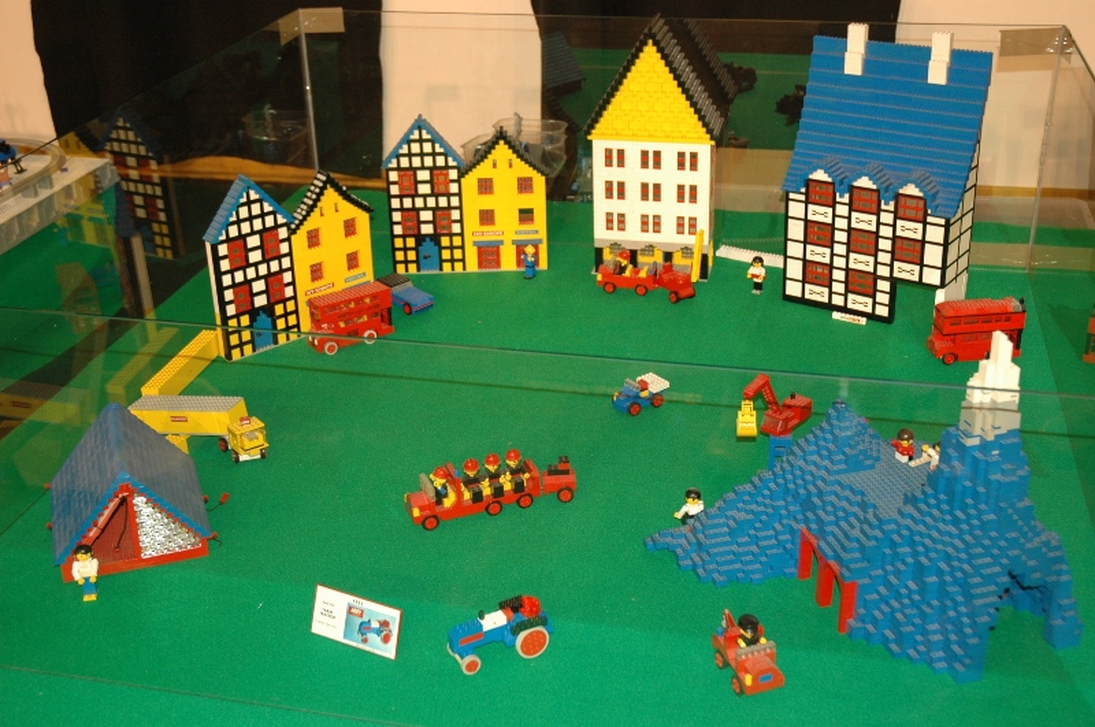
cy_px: 364
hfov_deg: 45.0
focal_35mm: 44
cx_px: 548
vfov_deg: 30.8
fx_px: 1321
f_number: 4
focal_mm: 29
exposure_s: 1/60
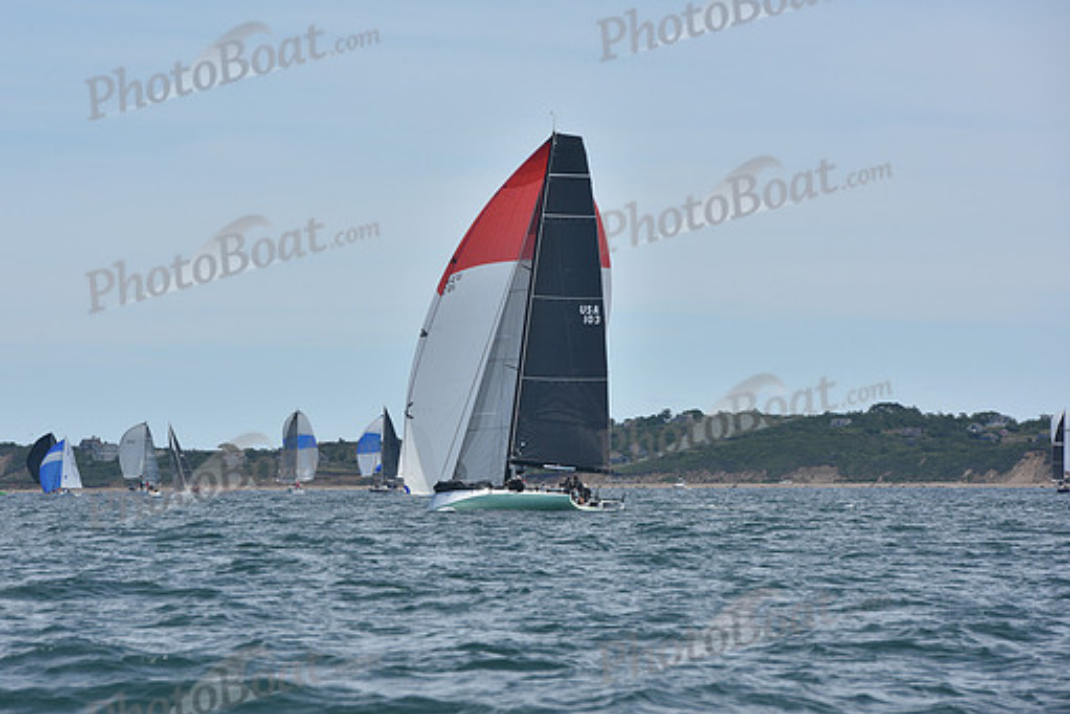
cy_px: 338
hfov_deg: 9.1
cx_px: 490
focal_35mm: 227
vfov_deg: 6.1
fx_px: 6748
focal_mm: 200
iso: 250
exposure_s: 1/800
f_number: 10
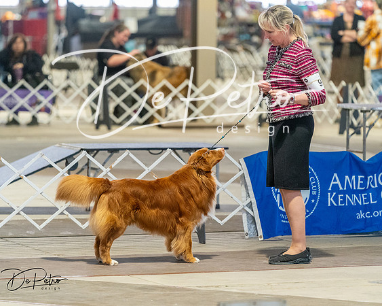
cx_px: 191
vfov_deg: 7.0
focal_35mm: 222
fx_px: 2507
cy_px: 153
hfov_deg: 8.7
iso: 6400
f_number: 3.5
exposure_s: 1/250
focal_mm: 197
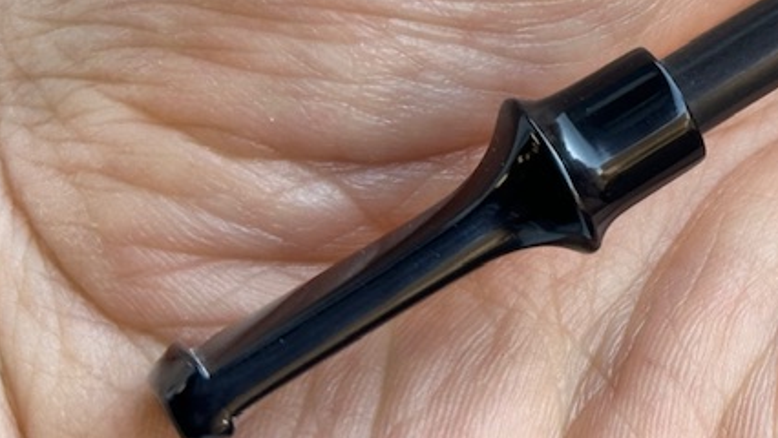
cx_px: 1068
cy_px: -336
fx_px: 3240
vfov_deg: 7.5
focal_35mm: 157
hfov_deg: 13.1
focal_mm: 6.86
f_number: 1.78
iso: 64
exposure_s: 1/281
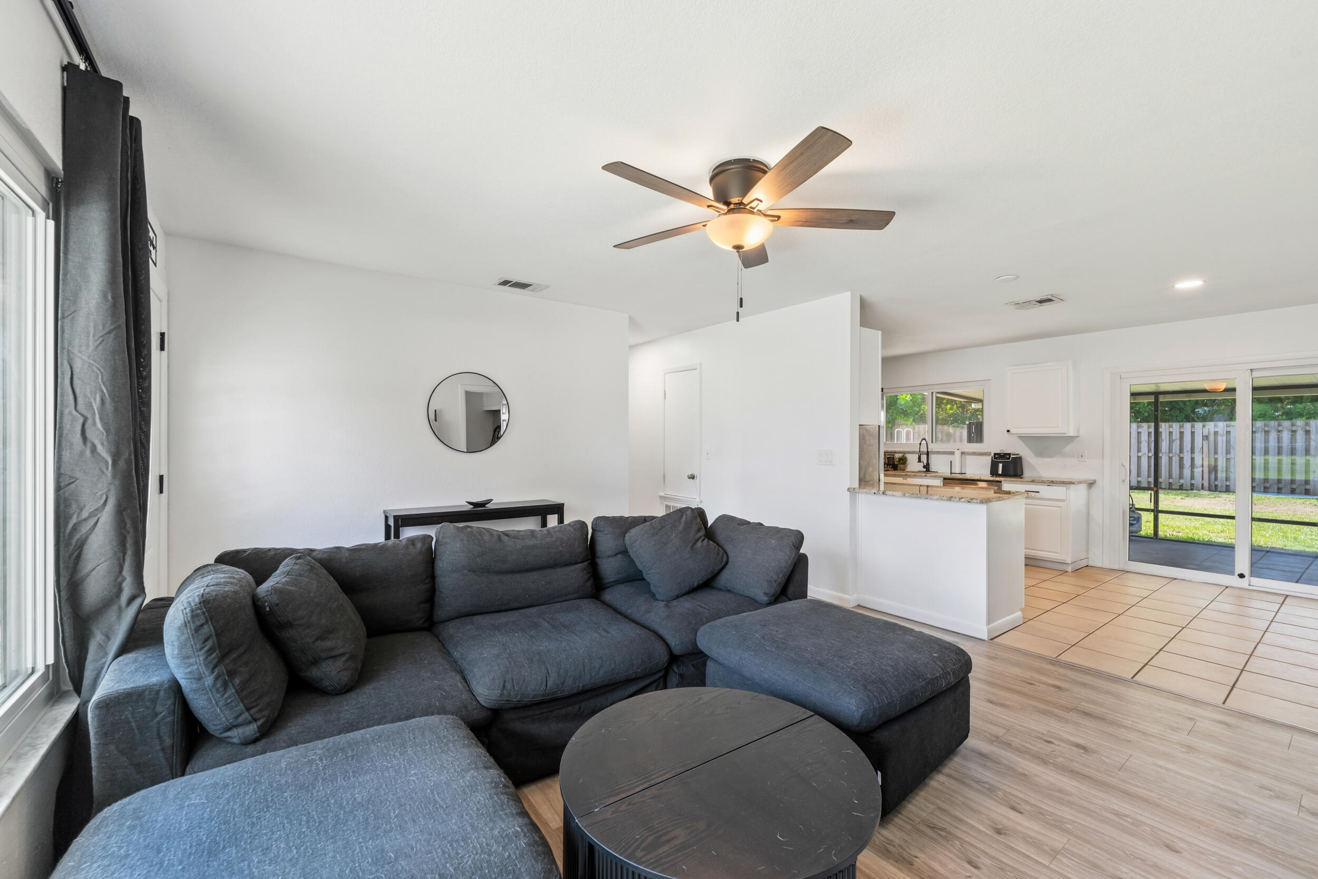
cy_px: 440
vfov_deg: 81.2
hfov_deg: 104.3
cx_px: 659
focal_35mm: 14
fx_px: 513
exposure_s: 1/5
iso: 250
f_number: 9
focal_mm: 14
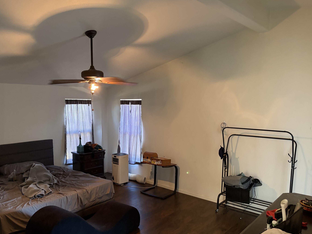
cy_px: 128
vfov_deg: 48.2
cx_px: 141
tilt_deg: -4.5
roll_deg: -0.3
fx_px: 261
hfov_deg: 61.5
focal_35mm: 29
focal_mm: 5.96
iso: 500
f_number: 1.6
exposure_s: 1/30
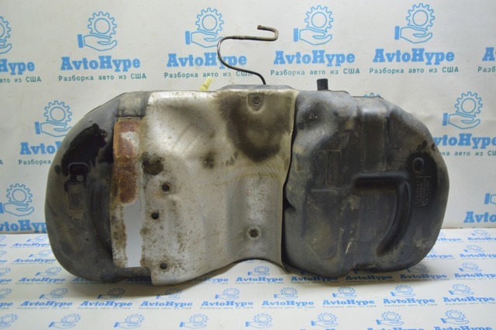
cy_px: 165
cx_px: 248
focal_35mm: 33
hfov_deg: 57.3
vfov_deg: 39.9
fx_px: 454
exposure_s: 1/40
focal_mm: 22
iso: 400
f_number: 3.8
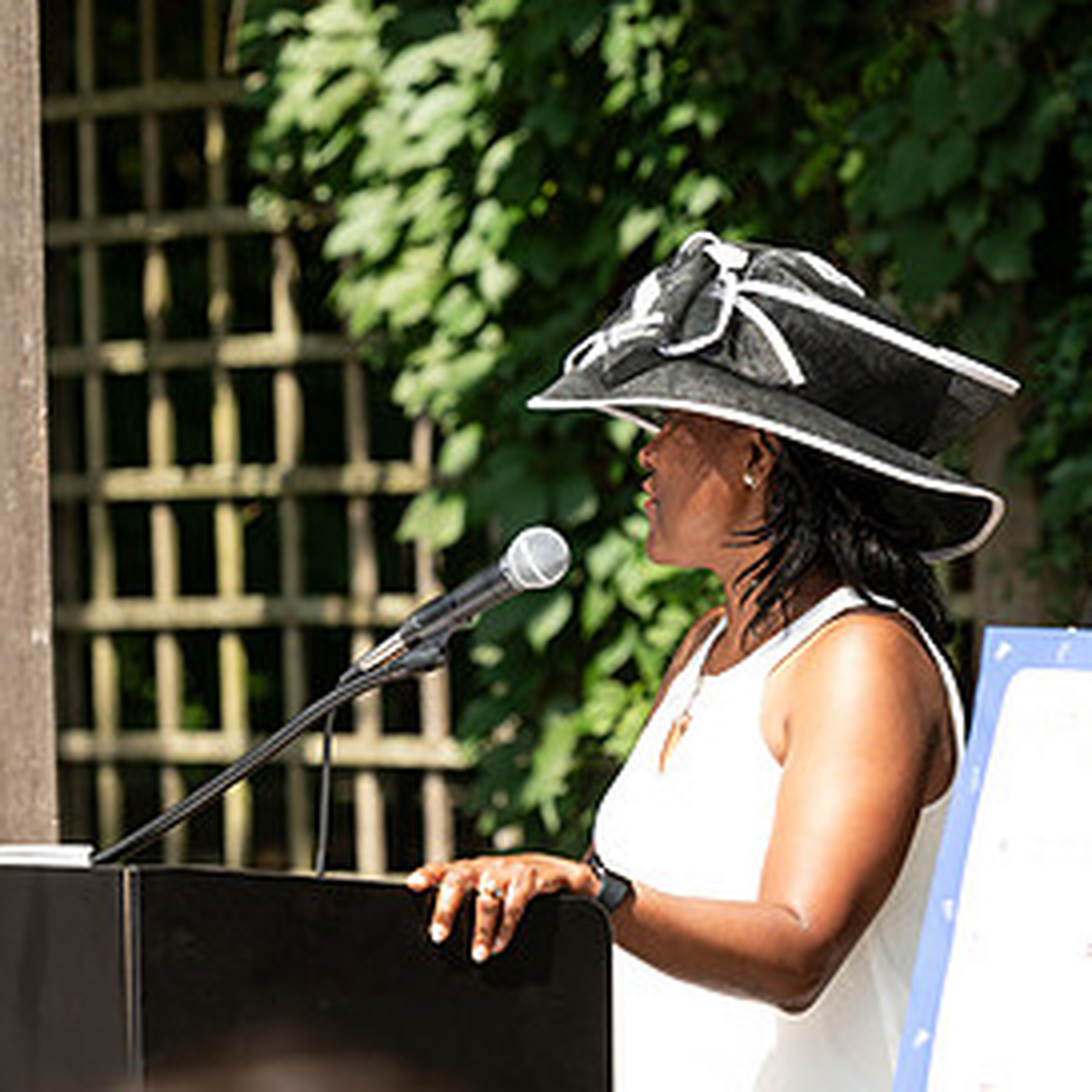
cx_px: 476
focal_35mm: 262
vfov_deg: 6.7
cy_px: 584
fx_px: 9351
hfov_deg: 6.7
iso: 100
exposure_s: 1/320
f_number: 6.3
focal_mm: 145
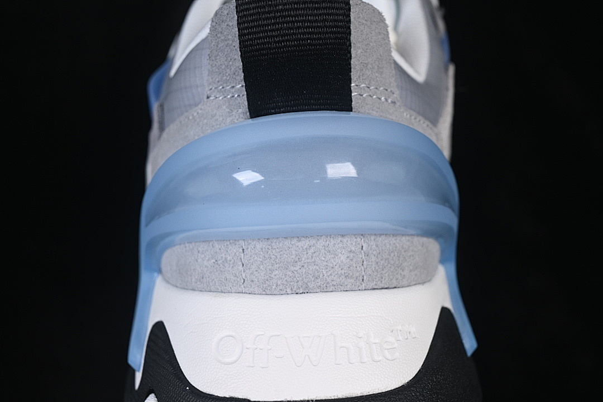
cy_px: 201
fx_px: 1256
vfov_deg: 18.2
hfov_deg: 27.0
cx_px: 302
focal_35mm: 75
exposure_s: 1/80
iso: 160
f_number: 7.1
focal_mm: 50
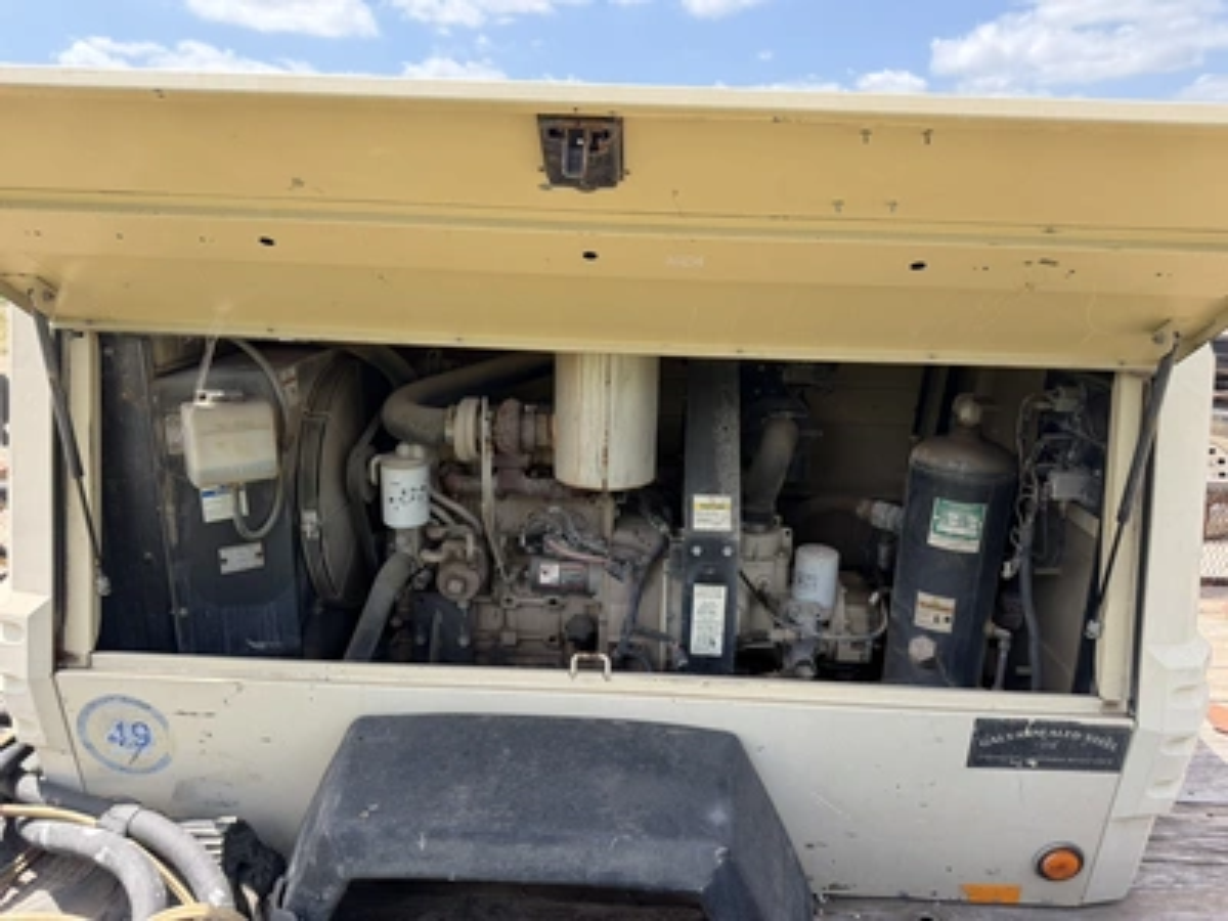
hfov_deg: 71.6
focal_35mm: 24
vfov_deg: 56.8
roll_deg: +0.8
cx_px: 614
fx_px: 851
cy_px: 460
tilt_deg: -14.6
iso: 100
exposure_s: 1/1139
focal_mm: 6.76
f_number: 1.78
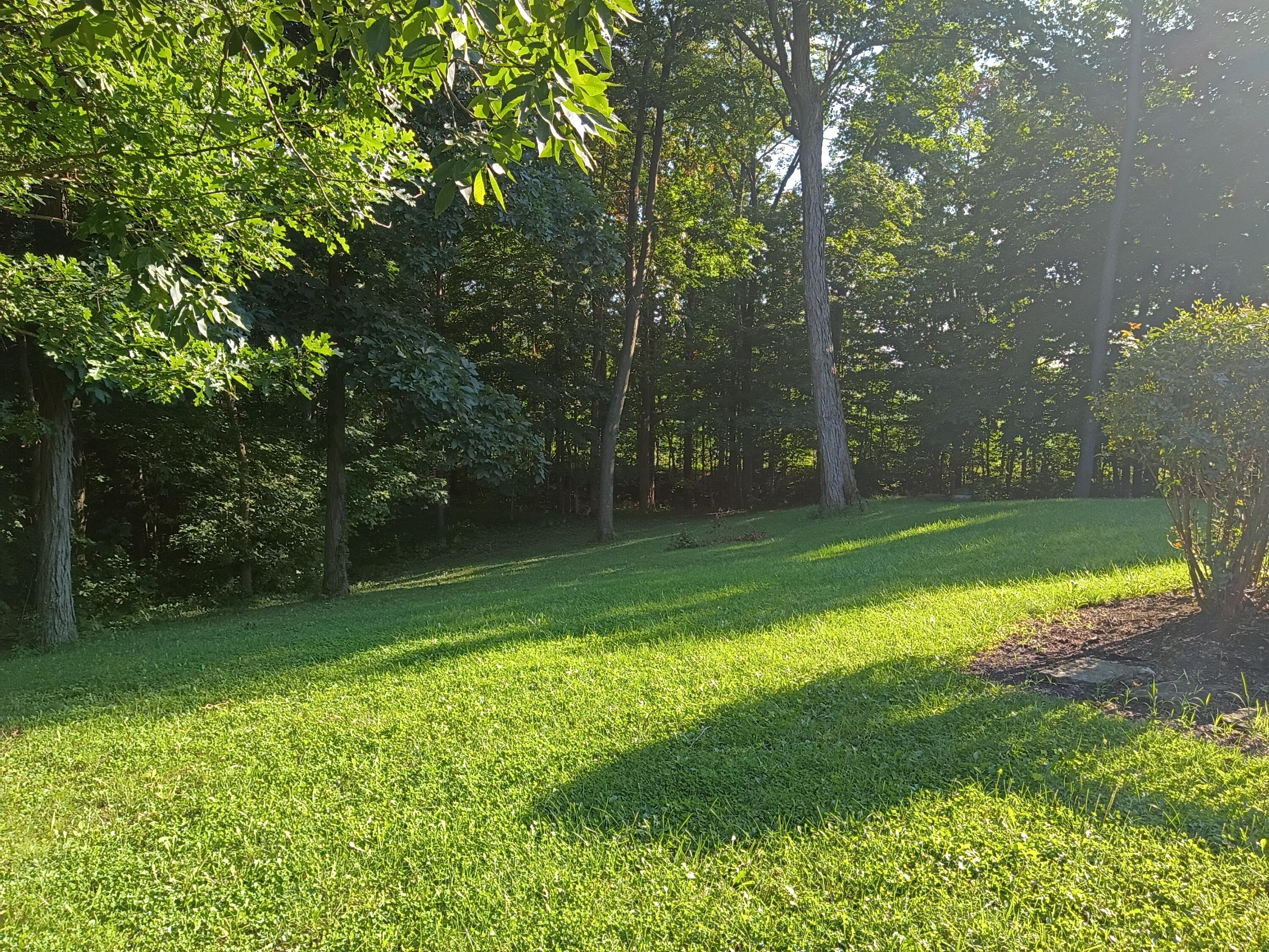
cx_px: 634
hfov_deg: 63.4
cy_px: 476
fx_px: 1026
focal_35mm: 28
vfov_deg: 49.7
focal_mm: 3.42
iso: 134
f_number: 2.2
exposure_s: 1/120
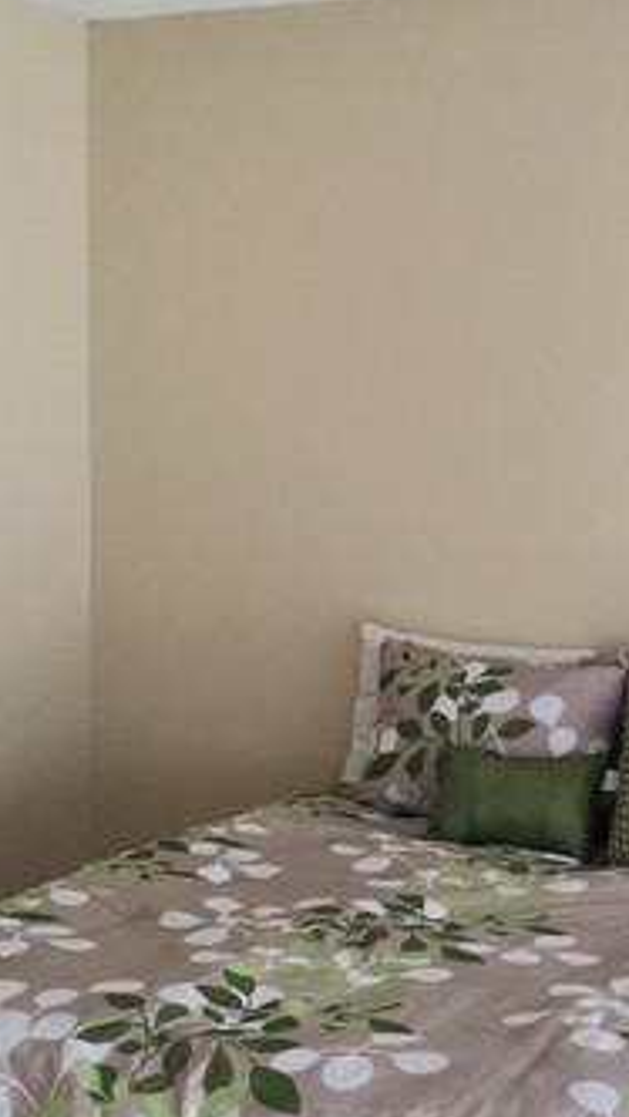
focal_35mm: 63
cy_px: 696
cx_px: 535
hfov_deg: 18.9
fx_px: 1866
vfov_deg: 33.2
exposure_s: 1/383
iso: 32
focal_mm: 4.12
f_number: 2.2
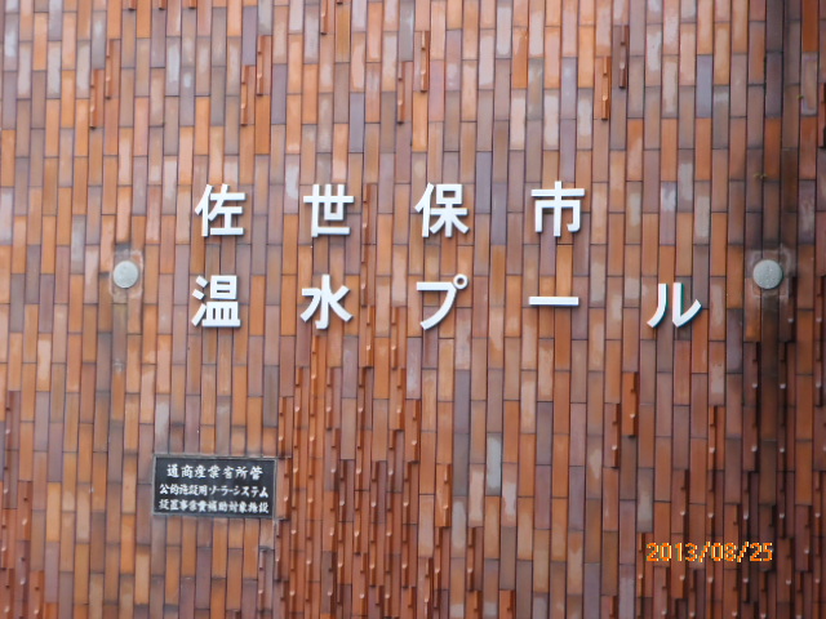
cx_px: 413
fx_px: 2434
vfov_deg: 14.5
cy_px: 310
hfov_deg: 19.3
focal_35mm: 102
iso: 200
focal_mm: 18.2
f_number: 5.1
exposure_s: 1/30
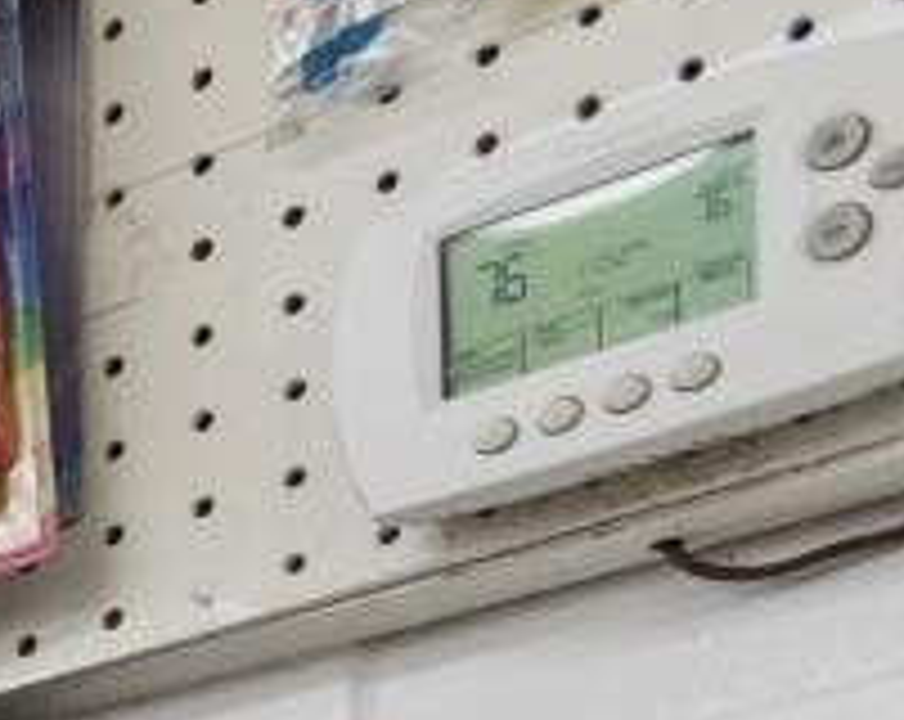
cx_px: -2213
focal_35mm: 144
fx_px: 3845
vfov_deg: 8.9
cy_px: 2079
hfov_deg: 9.1
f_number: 4.8
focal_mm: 13
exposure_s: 1/6
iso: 100
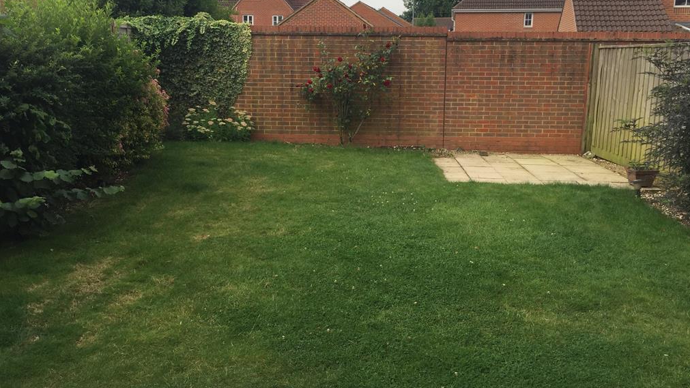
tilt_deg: -10.7
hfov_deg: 61.0
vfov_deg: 36.6
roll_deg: -1.2
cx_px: 349
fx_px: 586
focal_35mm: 32
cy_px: 159
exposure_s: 1/520
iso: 32
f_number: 2.2
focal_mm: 4.15
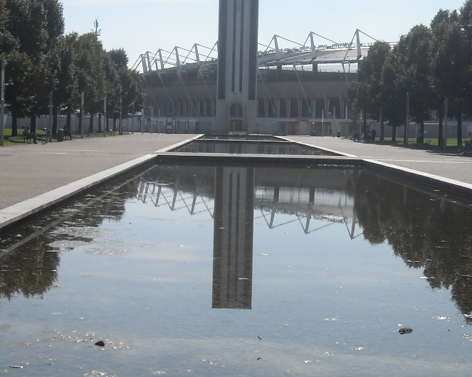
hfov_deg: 22.7
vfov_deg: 18.3
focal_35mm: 84
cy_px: 169
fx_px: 1173
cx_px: 250
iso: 64
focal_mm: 7.1
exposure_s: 1/478
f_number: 6.1
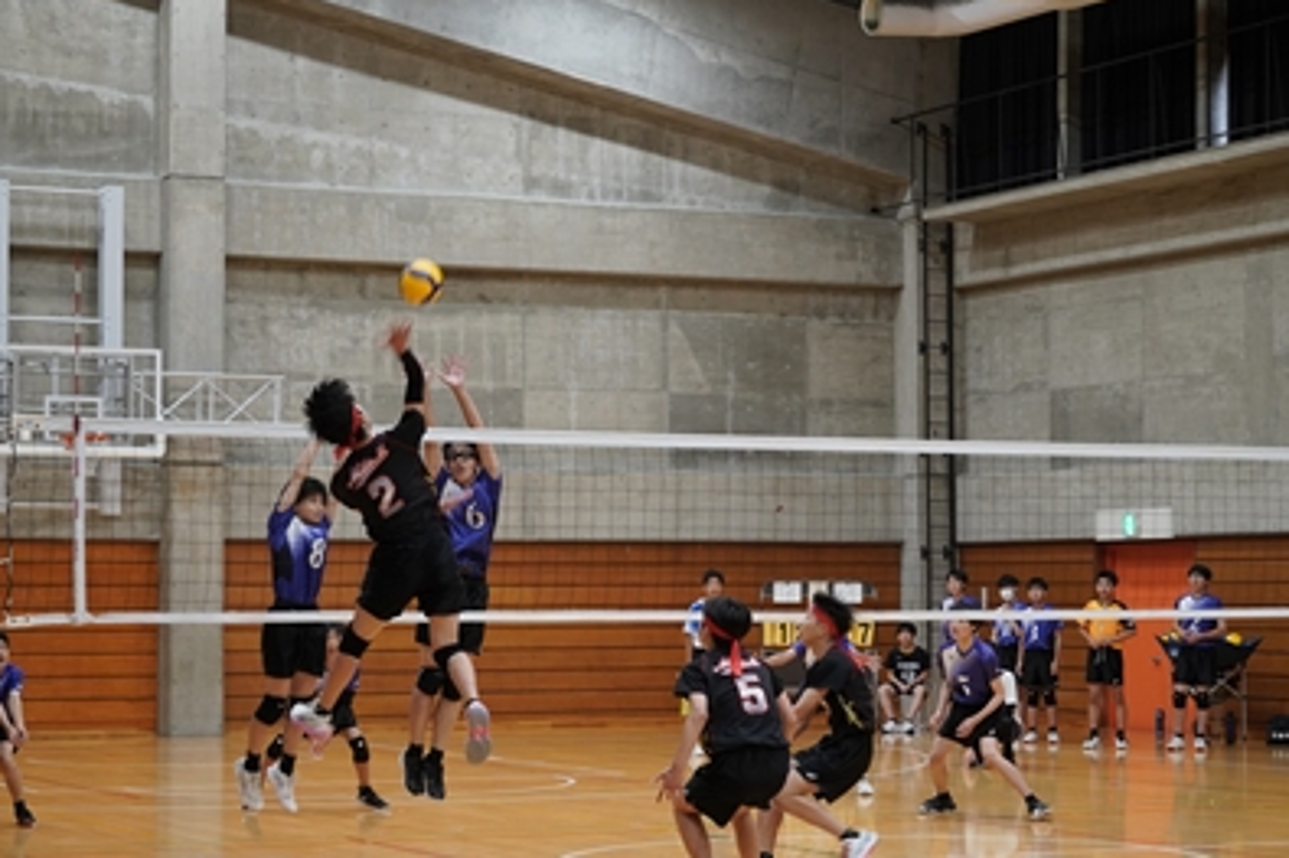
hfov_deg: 24.3
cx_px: 646
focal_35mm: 84
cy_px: 431
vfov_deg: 16.3
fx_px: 2989
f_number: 4.5
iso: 1000
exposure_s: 1/160
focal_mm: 55
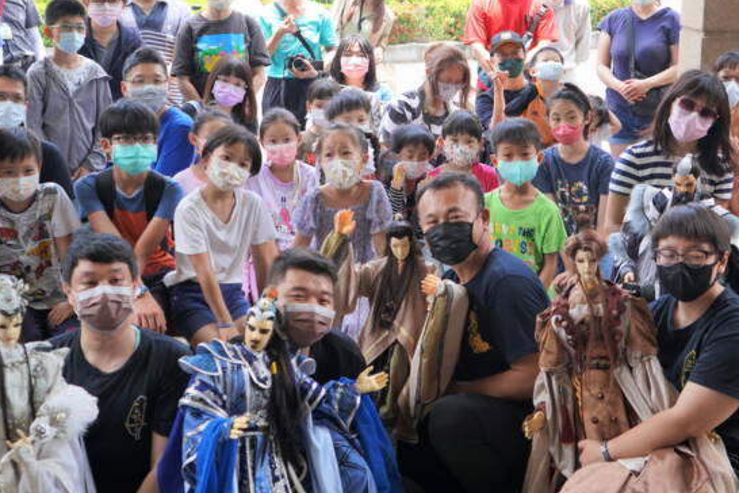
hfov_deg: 35.6
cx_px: 384
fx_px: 1149
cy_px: 184
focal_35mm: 56
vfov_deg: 24.1
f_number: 4
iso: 125
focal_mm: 34
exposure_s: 1/160
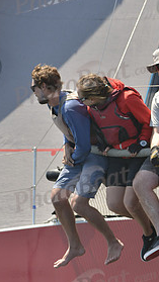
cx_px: 210
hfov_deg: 2.8
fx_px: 3267
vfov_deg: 5.0
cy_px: 120
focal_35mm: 436
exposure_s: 1/1250
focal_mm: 200
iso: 280
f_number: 4.5
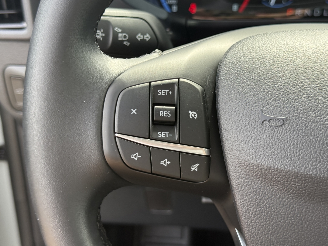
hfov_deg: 39.7
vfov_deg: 30.3
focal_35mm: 48
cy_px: 123
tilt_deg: -29.4
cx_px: 164
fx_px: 455
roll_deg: +1.2
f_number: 1.78
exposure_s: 1/274
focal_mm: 6.76
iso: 80
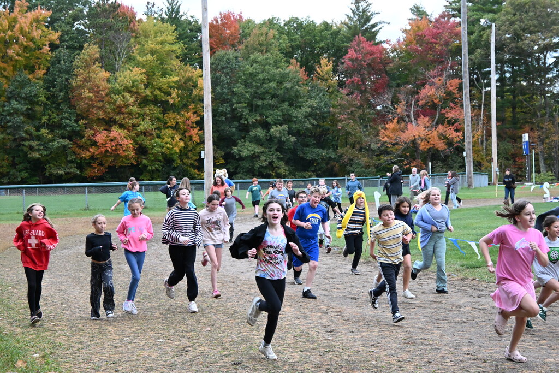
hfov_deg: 27.0
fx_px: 1165
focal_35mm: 75
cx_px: 280
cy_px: 186
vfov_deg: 18.2
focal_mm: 50
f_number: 6.3
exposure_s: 1/500
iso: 2500
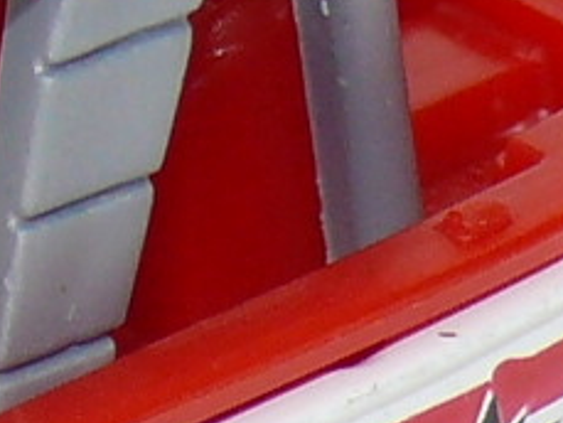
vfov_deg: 2.1
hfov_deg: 2.8
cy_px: 140
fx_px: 11700
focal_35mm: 719
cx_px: 10
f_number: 4
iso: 100
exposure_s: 1/30
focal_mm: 13.6
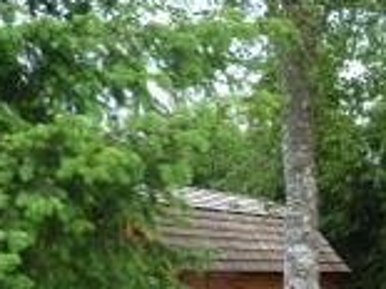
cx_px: 478
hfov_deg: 21.4
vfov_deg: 17.1
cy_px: 296
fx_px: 936
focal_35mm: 84
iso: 80
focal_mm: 4.5
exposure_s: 1/60
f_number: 2.8
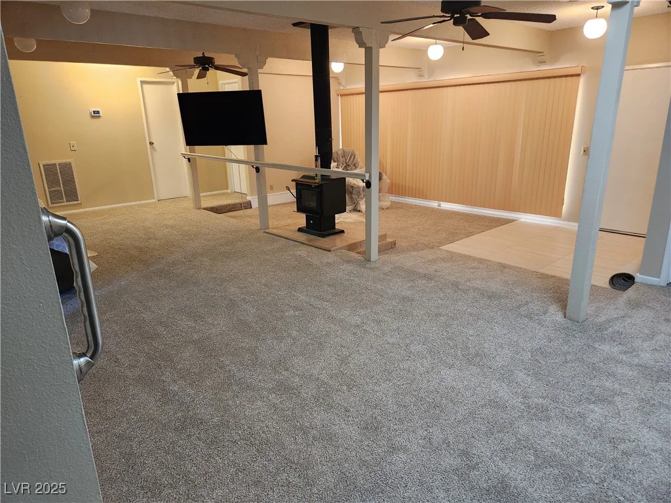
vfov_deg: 58.9
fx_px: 446
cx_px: 336
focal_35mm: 23
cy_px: 252
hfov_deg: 73.9
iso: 500
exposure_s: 1/120
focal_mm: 5.4
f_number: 1.8
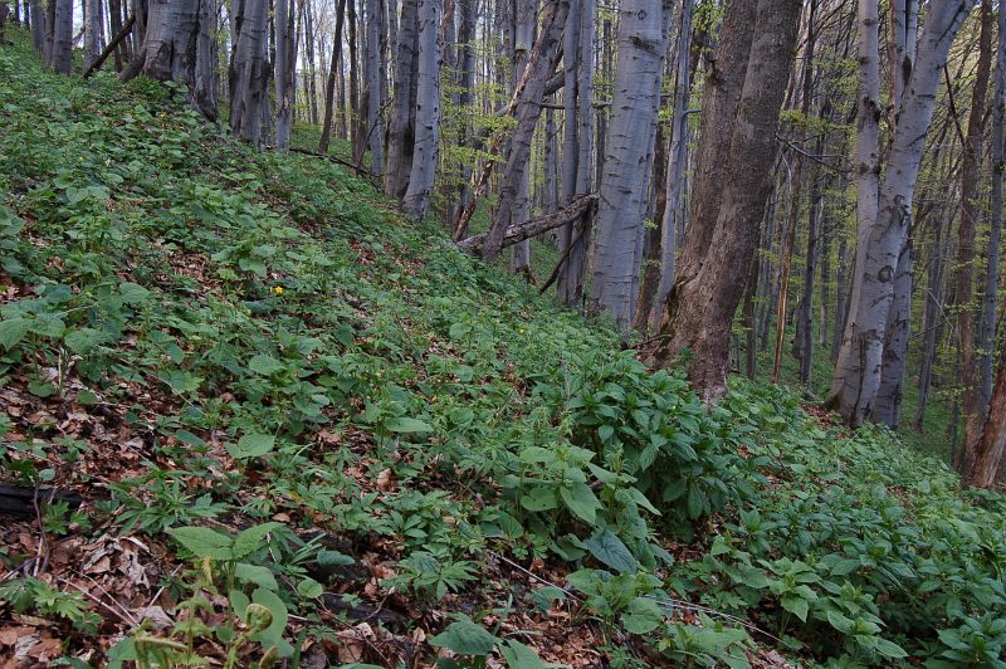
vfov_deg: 36.8
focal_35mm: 36
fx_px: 1005
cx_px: 503
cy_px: 334
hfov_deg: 53.2
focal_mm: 24
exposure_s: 1/25
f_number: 10
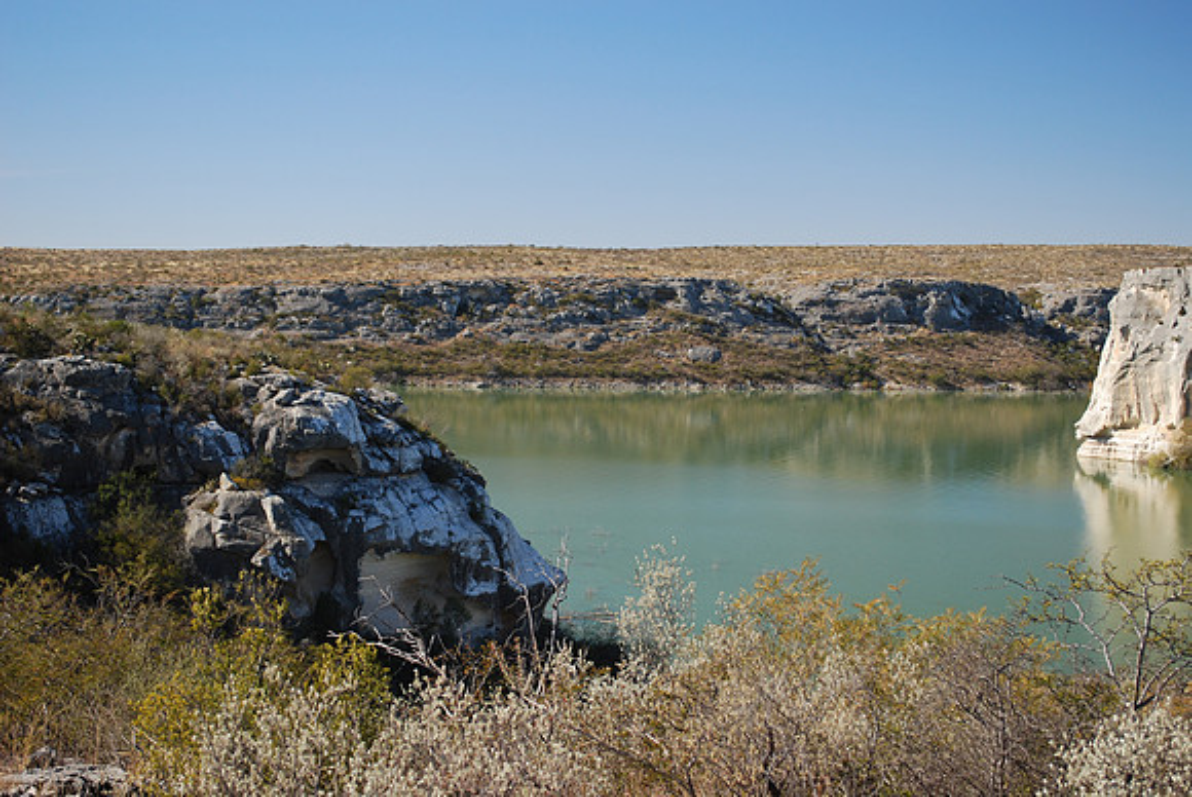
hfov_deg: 33.4
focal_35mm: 60
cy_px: 398
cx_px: 596
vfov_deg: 22.7
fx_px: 1989
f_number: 5.6
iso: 160
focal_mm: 40
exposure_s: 1/125
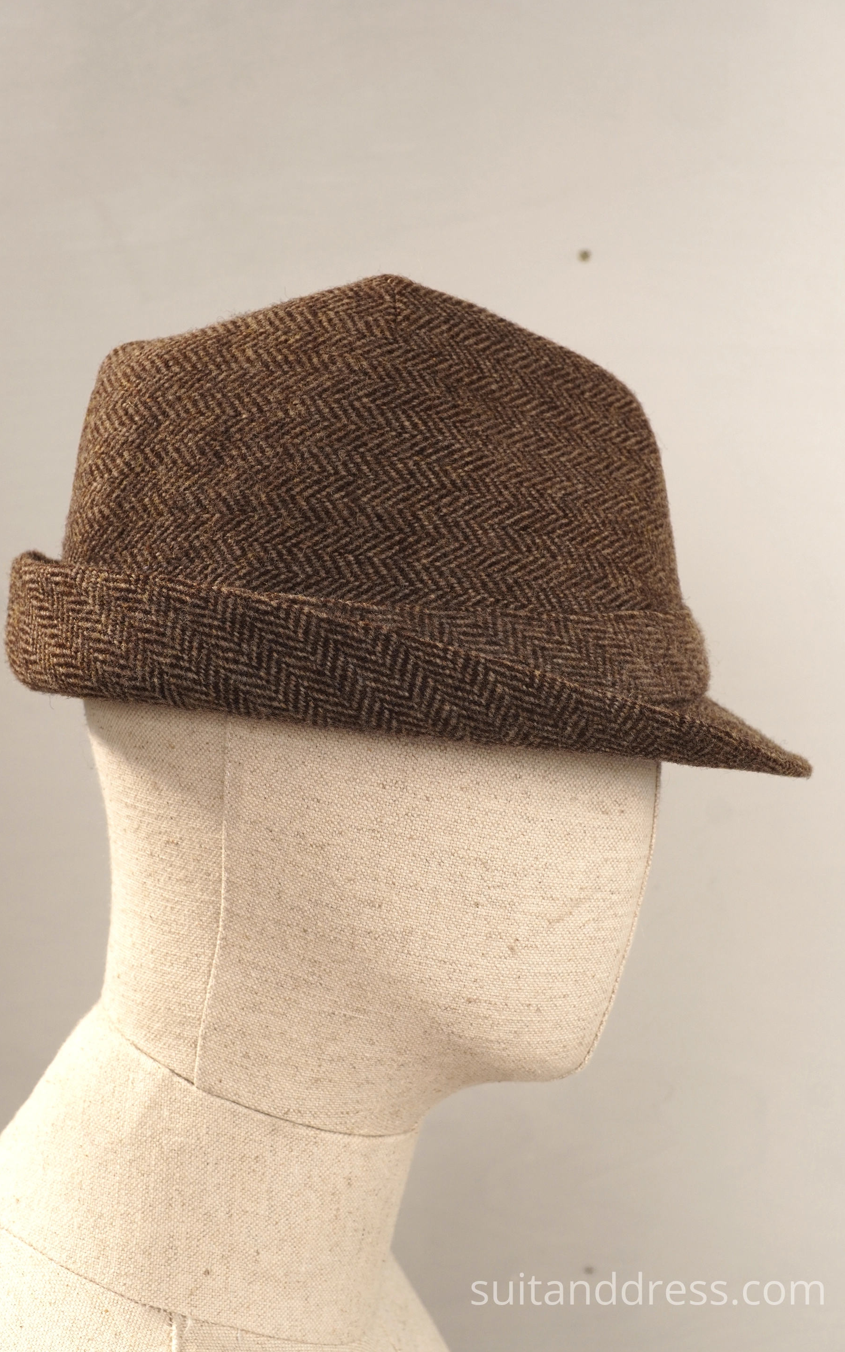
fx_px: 1805
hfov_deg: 26.3
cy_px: 676
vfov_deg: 41.1
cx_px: 412
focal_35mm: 49
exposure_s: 1/25
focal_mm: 32
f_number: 8
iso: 250
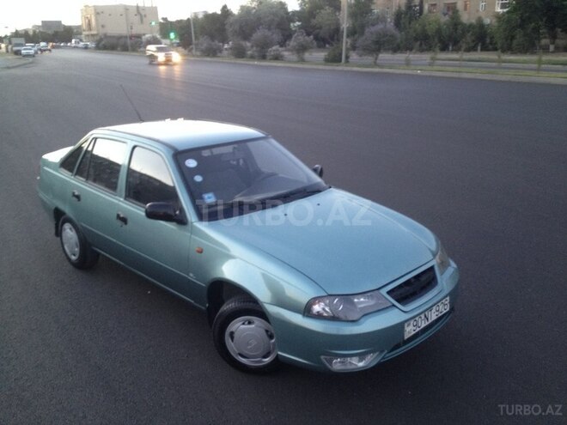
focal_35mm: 35
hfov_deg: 52.6
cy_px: 212
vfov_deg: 40.7
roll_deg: -0.2
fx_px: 573
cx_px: 284
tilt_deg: -20.9
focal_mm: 4.28
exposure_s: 1/20
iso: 125
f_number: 2.4
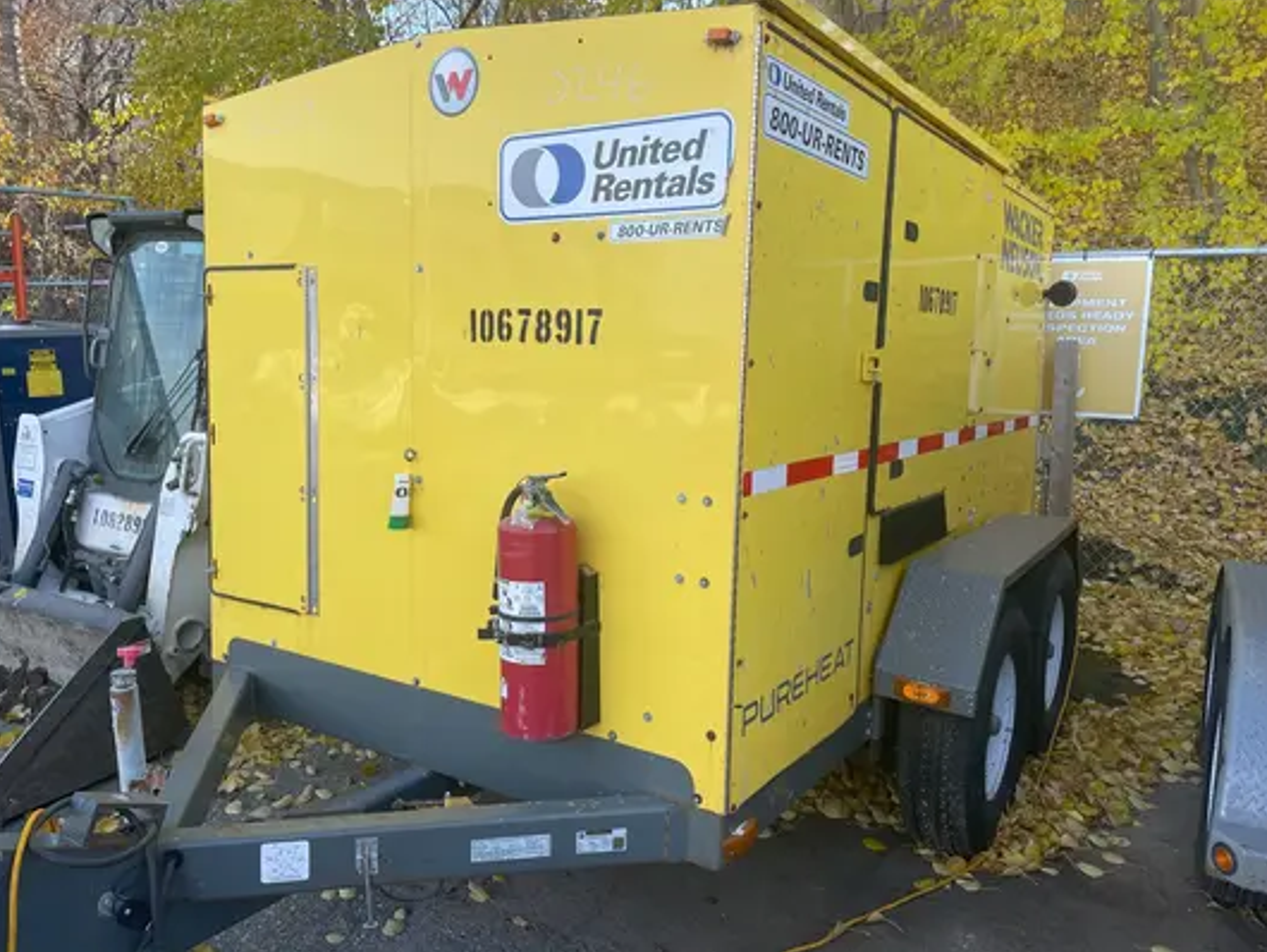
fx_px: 989
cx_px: 612
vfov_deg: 51.4
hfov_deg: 65.3
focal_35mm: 27
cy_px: 460
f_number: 1.6
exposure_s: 1/694
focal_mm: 4.2
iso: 32
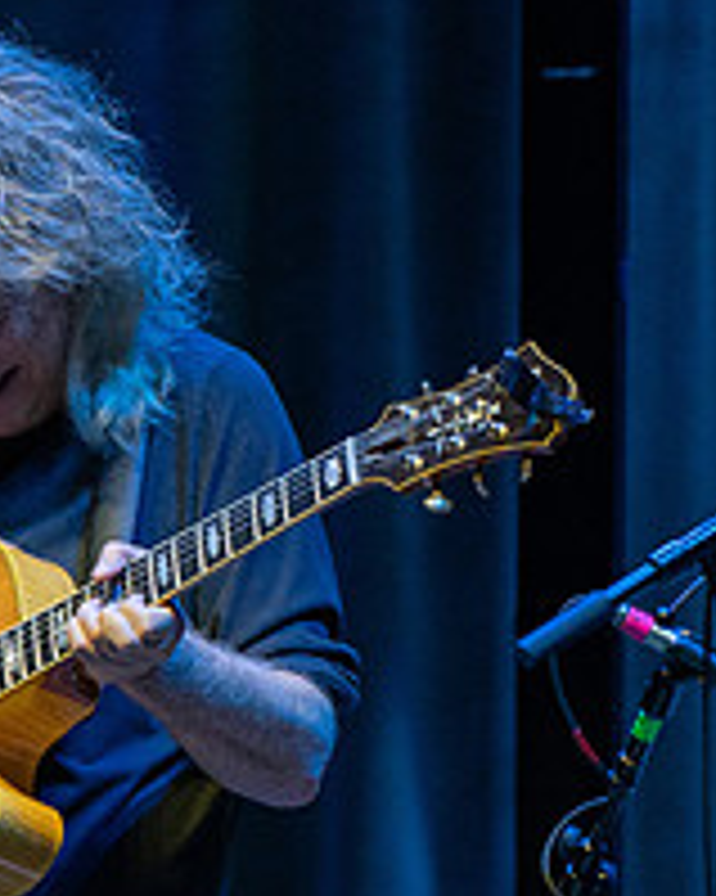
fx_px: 28550
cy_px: 633
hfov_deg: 1.4
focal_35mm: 1077
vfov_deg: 1.8
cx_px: -32
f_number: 7.1
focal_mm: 394
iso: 3200
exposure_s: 1/320
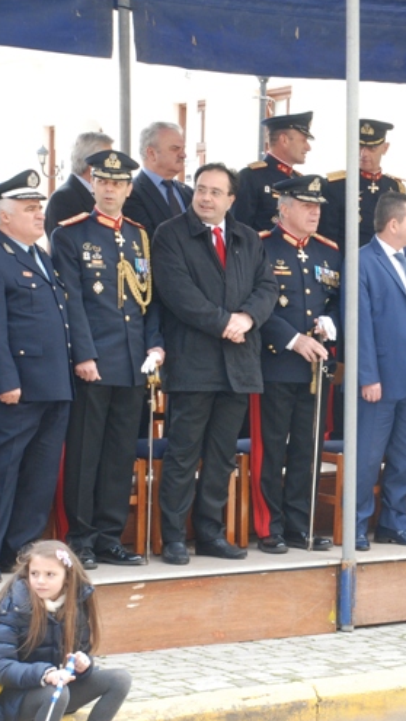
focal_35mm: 123
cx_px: 494
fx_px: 2354
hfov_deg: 9.7
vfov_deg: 17.4
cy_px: 362
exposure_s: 1/40
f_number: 11
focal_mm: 52
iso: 400
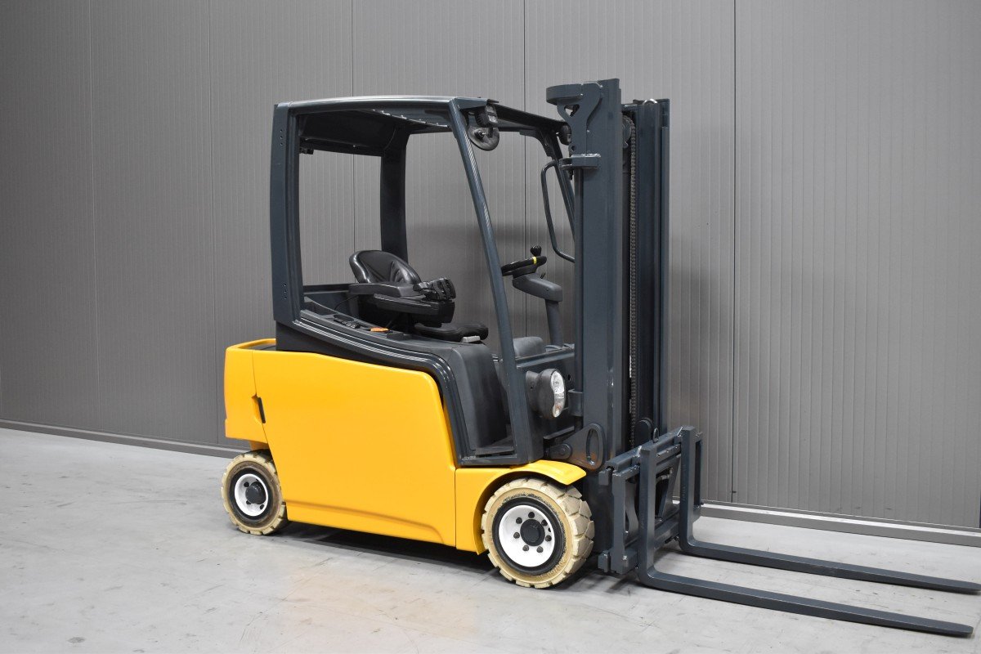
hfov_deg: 53.1
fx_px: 981
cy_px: 327
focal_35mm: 36
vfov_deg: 36.9
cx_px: 490
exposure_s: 1/50
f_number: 5
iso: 1600
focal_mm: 24
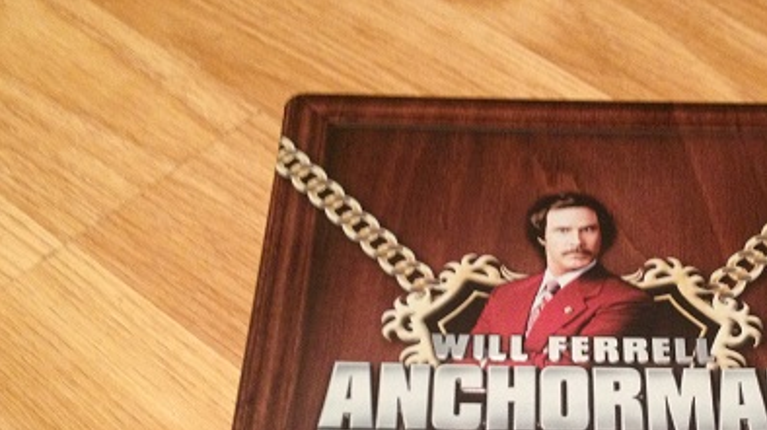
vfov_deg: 18.7
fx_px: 1260
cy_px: 463
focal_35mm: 62
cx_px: 559
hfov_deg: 33.3
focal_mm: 4.28
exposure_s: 1/20
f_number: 2.4
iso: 250
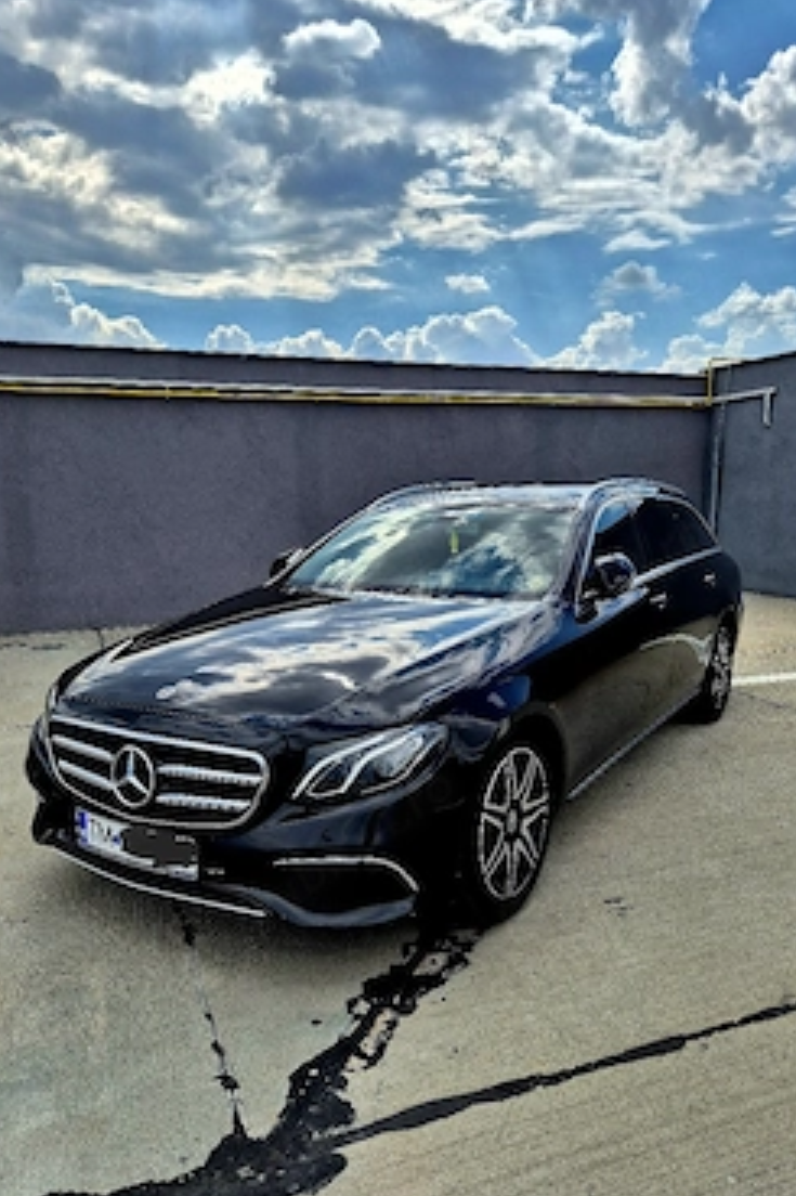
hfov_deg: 49.5
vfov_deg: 69.3
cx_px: 413
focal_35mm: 26
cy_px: 637
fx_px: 863
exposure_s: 1/2500
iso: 25
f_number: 1.8
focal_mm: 5.4
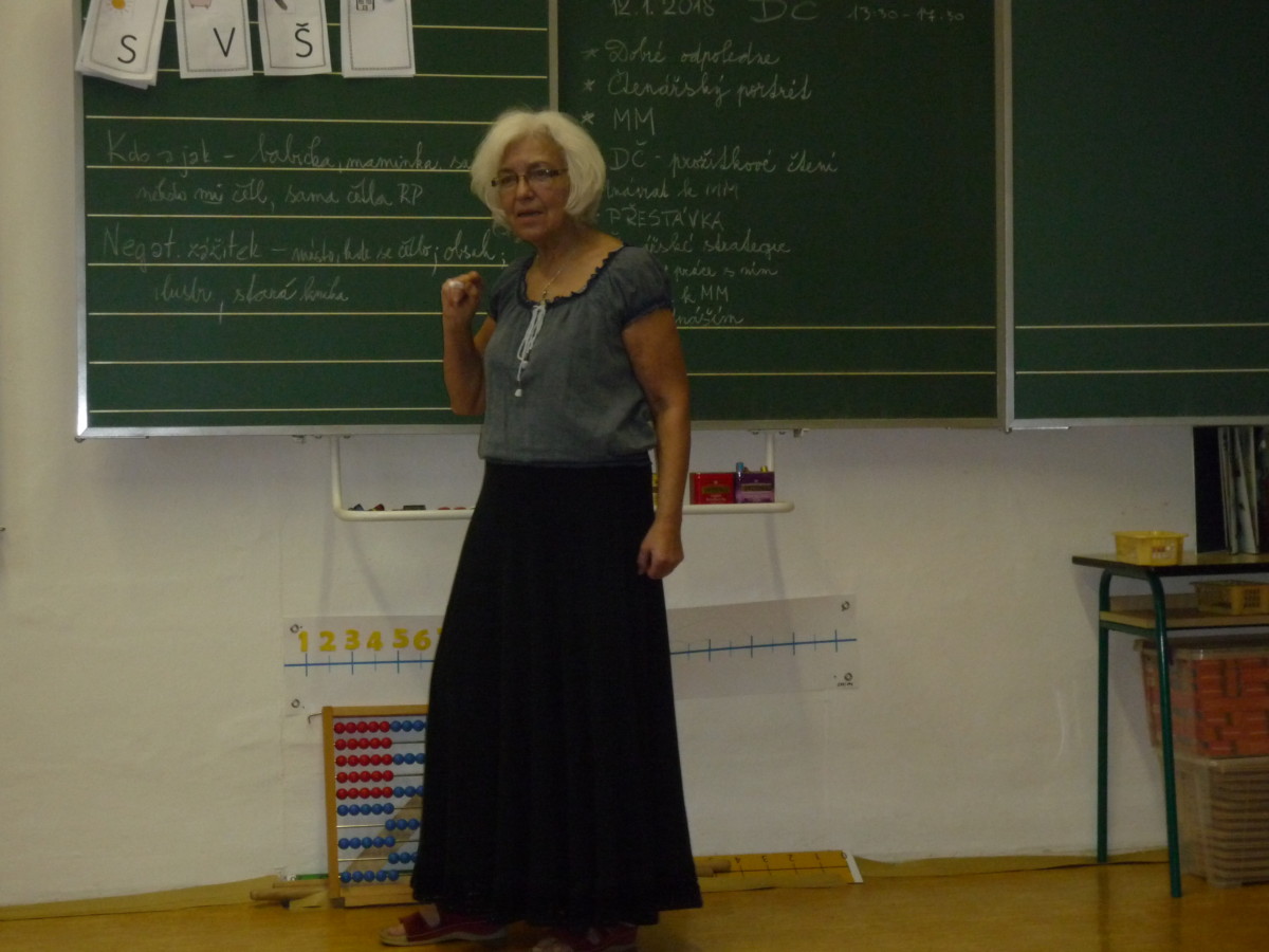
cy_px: 476
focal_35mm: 80
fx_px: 2933
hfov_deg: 24.4
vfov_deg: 18.4
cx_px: 634
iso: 400
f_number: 5.2
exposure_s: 1/50
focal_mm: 14.1
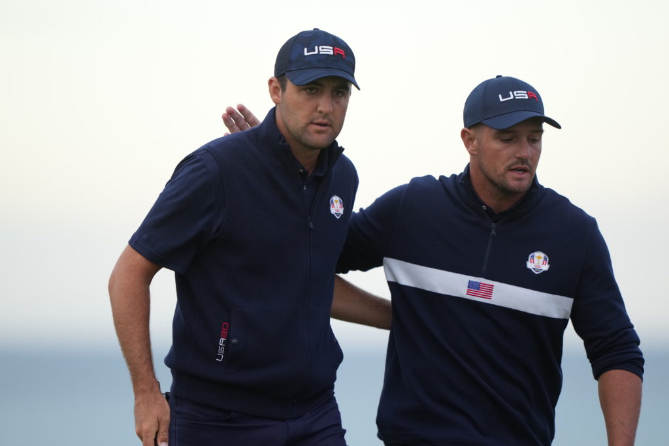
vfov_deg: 3.4
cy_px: 223
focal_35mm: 400
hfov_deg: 5.2
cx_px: 334
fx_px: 7434
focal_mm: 400
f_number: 2.8
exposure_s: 1/1000
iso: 1000
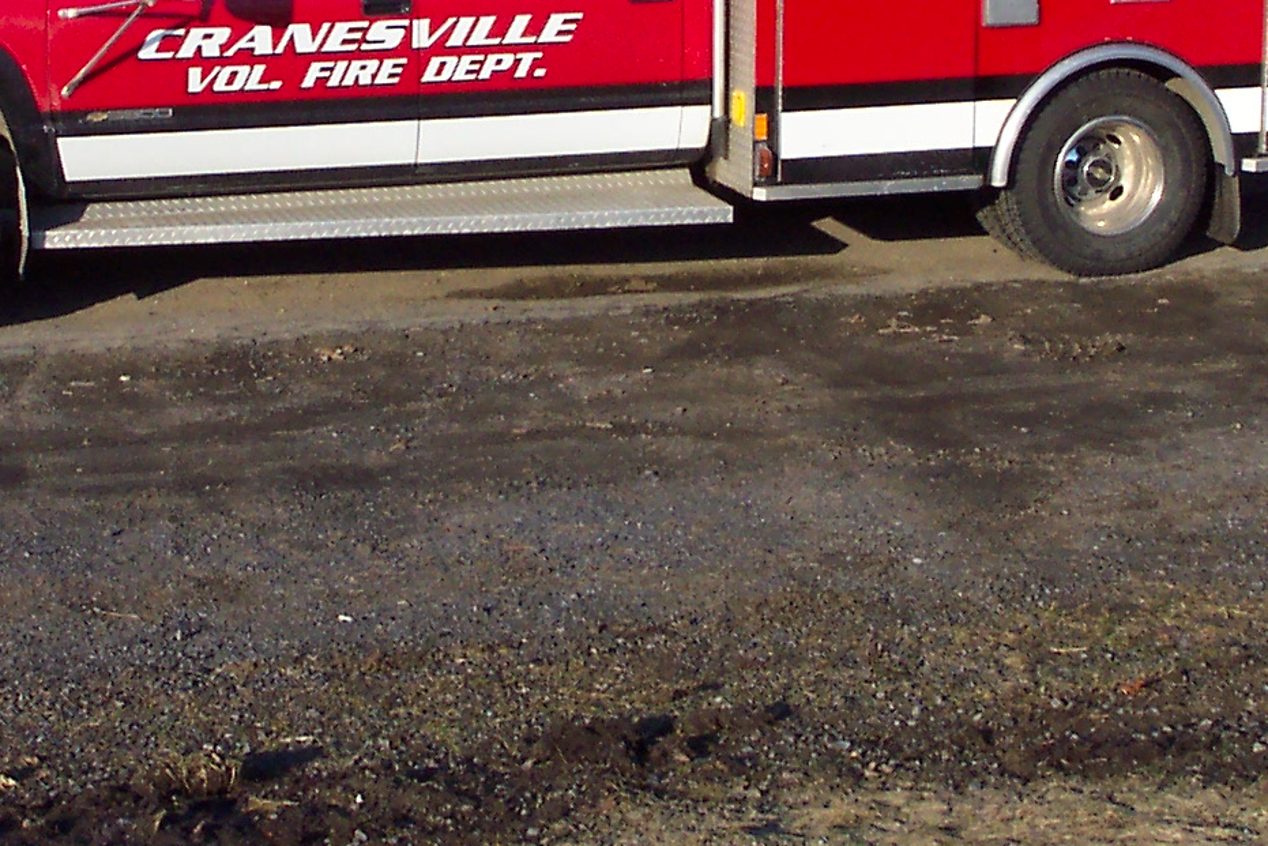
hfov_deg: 22.1
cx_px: 546
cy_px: 31
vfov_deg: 14.7
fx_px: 3241
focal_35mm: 92
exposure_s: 1/180
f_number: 9.5
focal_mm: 7.5
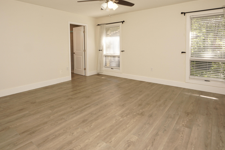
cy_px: 52
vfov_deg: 58.4
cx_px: 116
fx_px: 131
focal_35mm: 21
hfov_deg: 81.2
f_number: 4
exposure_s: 1/60
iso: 100
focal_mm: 10
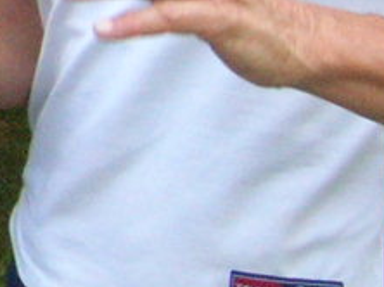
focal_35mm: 274
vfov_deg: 5.3
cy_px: -278
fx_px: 3036
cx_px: -649
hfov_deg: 6.7
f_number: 2.8
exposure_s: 1/179
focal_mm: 7.8
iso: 400
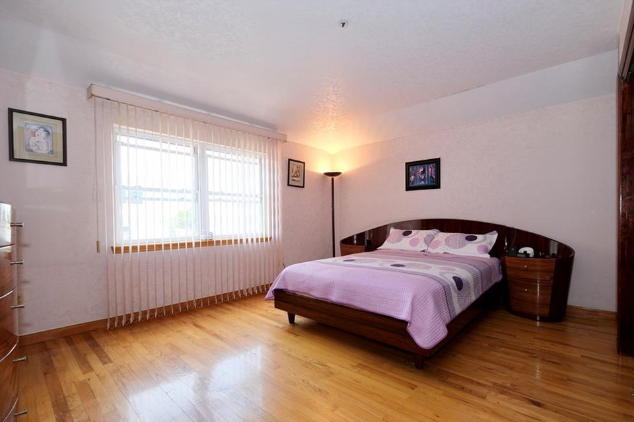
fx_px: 282
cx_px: 335
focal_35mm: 16
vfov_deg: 73.6
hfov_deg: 96.7
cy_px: 223
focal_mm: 10
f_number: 4
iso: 500
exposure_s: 1/100
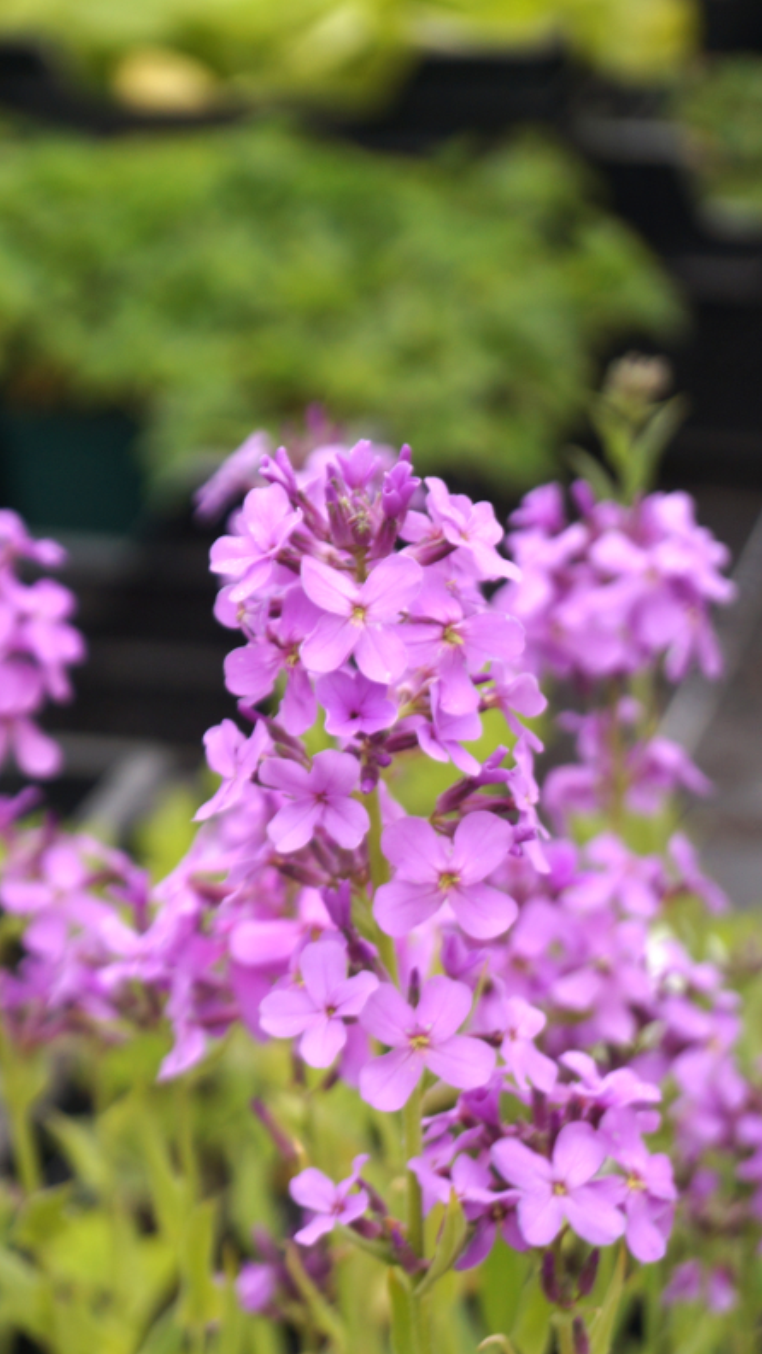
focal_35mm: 131
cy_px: 680
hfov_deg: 9.2
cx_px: 2
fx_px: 4699
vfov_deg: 16.4
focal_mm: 55
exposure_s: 1/100
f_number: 5.6
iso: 125
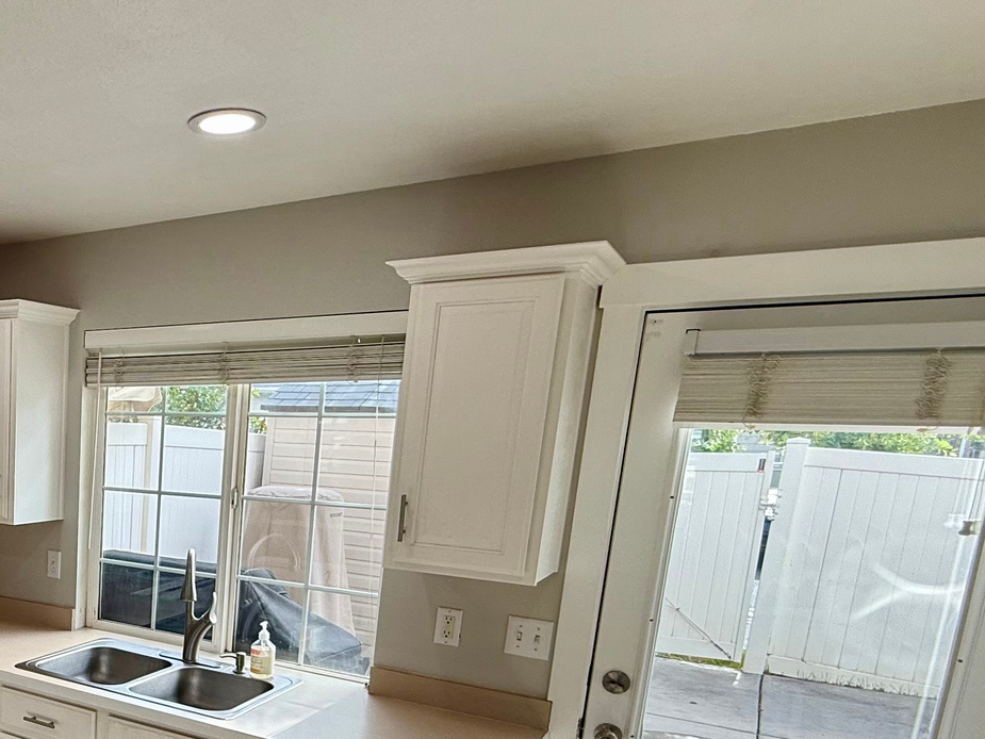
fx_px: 882
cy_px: 600
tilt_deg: -11.5
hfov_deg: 49.7
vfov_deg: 43.2
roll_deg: -2.0
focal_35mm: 31
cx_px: 45
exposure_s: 1/180
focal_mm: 2.22
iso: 50
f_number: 2.2
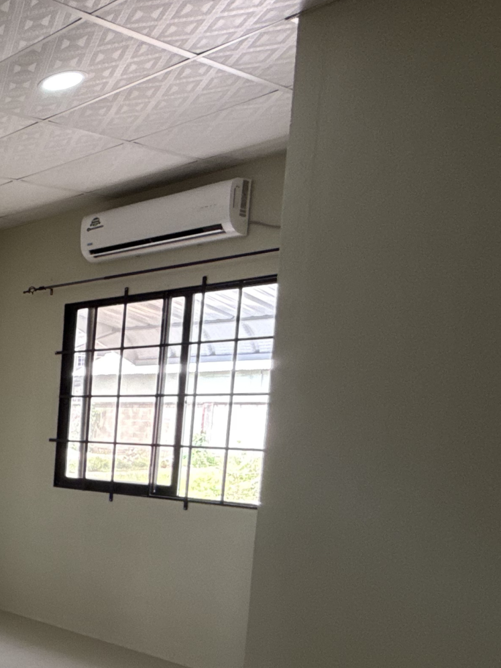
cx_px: -329
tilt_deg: -5.5
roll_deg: +0.1
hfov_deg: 24.7
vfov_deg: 49.8
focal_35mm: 36
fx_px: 695
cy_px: 481
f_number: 2.2
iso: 160
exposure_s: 1/99
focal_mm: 2.22
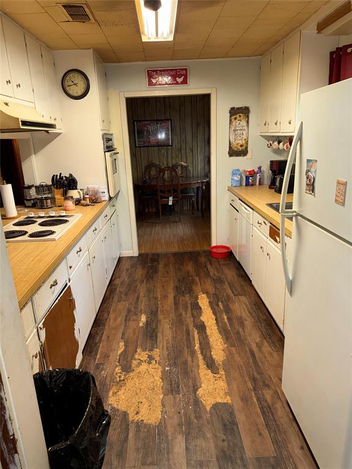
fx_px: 325
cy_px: 234
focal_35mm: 24
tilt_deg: -15.5
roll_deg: +2.5
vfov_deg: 71.6
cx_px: 176
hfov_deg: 56.8
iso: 80
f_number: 1.78
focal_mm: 6.76
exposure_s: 1/22
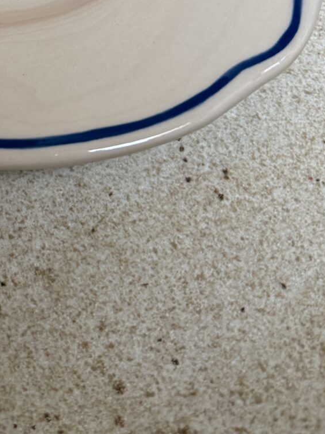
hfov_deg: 16.3
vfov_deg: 21.7
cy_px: -113
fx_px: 1026
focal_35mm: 82
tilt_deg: -67.4
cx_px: -177
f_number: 1.78
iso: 200
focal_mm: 6.76
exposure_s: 1/121
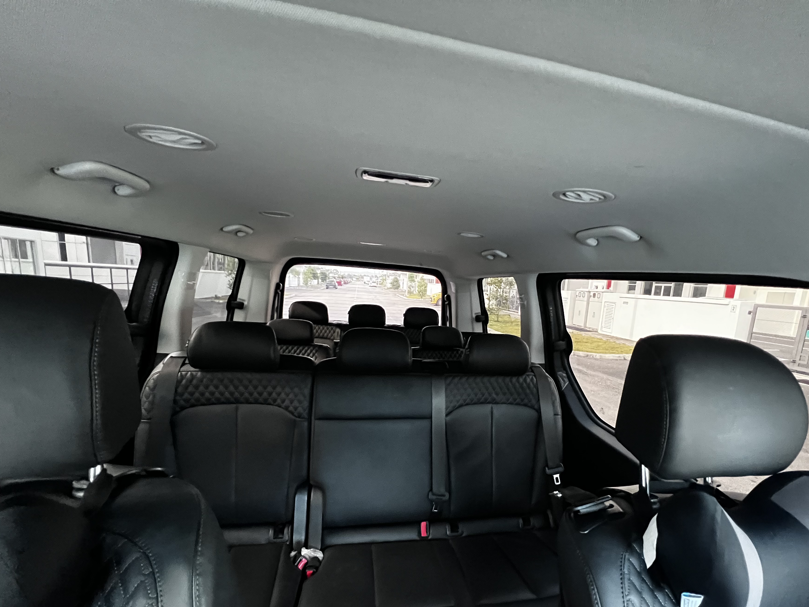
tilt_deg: -8.7
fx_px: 351
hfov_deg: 97.9
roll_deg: -2.7
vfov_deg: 81.2
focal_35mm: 15
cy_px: 350
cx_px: 438
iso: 1000
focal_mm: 1.57
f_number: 1.8
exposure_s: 1/53
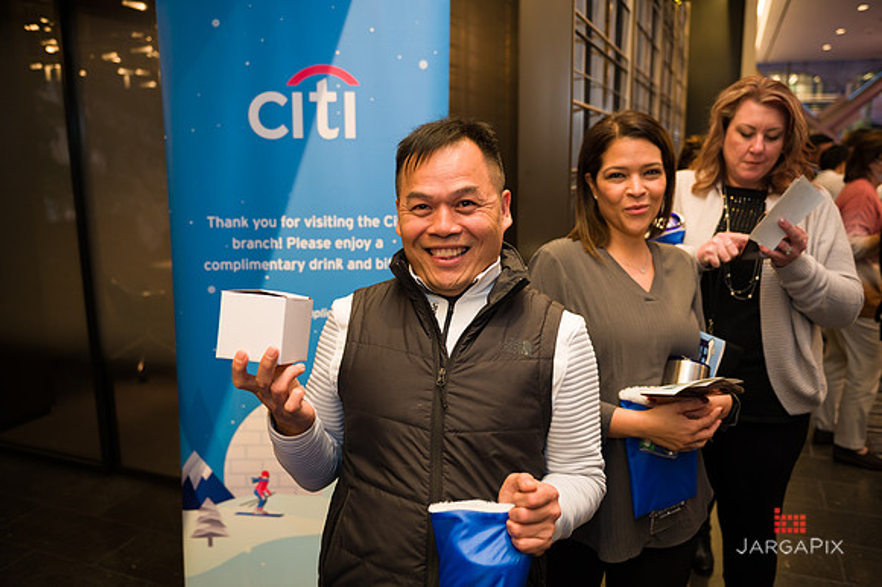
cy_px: 294
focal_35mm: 29
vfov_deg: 44.9
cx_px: 441
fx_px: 710
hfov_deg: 63.7
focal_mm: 29
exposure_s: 1/125
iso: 400
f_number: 3.2
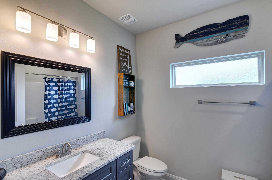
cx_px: 136
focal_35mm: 16
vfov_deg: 71.8
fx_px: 124
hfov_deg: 95.1
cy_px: 90
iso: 400
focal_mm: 11
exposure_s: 1/60
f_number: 9
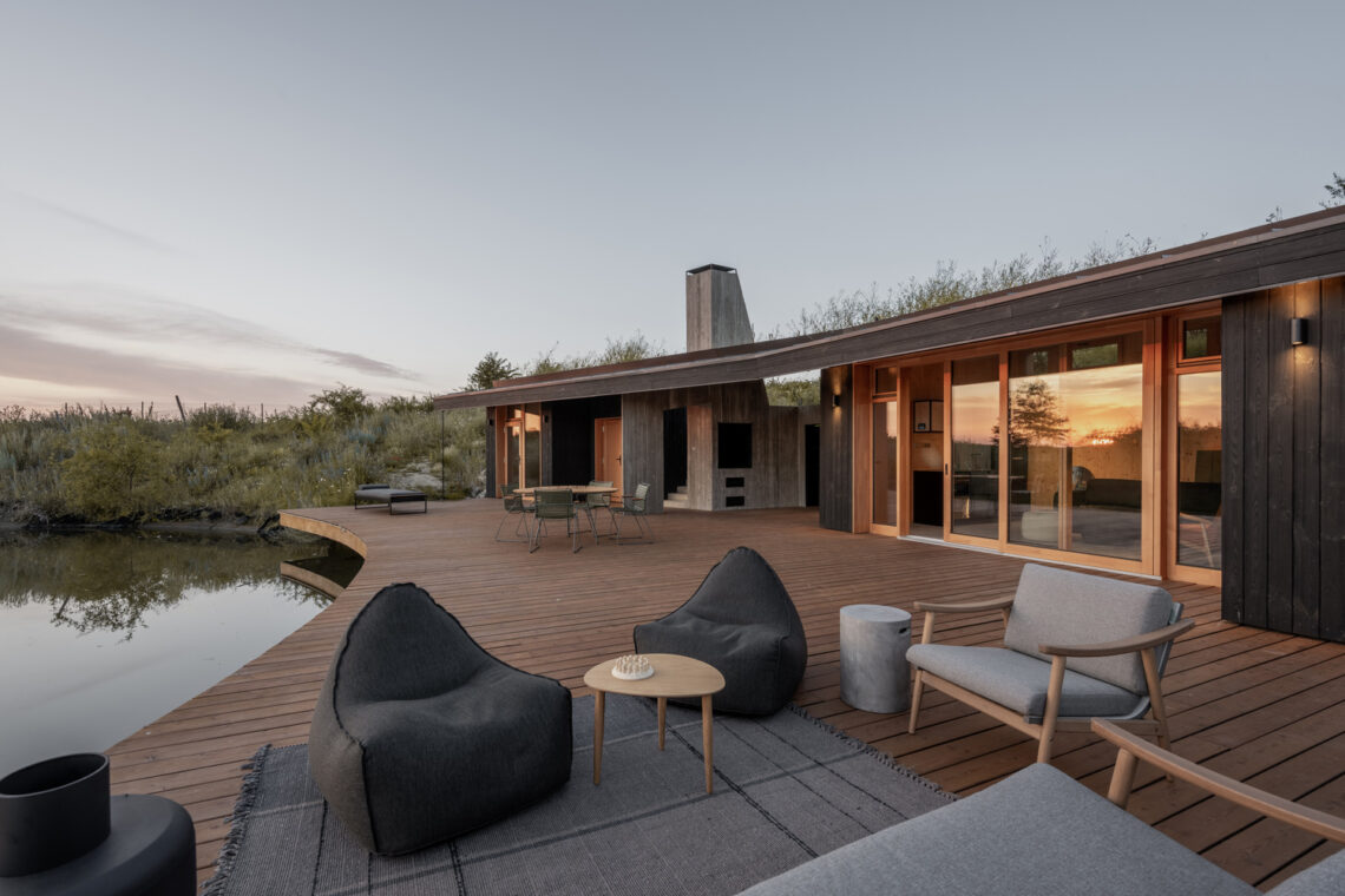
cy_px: 448
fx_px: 598
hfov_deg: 96.7
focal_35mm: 16
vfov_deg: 73.7
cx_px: 672
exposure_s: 1/30
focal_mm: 16
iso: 100
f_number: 10
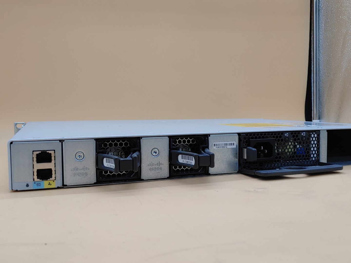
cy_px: 132
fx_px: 335
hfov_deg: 55.4
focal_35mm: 33
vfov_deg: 42.9
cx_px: 176
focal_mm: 4.36
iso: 50
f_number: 1.8
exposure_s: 1/103
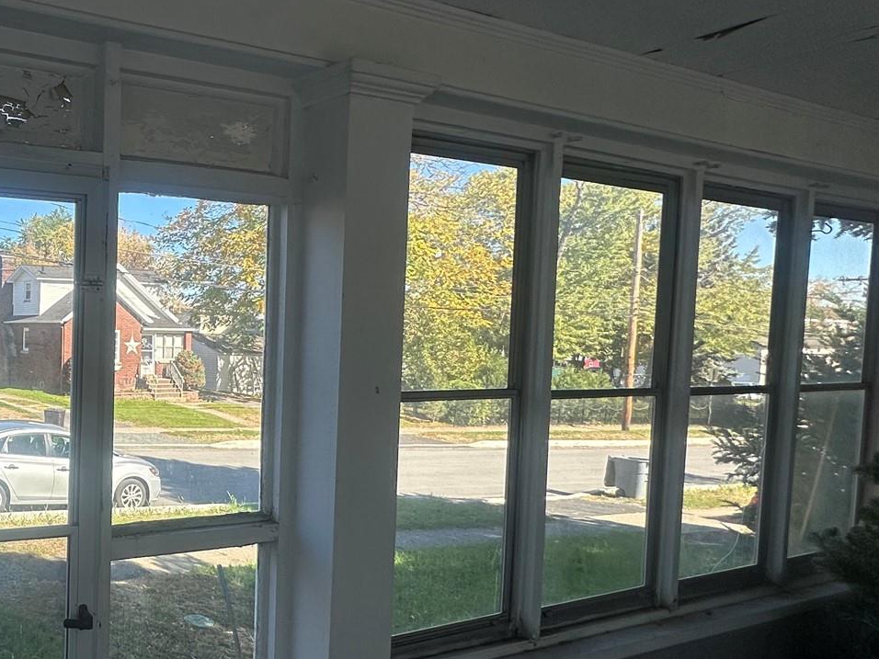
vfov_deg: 46.7
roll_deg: -1.3
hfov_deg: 48.8
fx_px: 762
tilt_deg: -2.2
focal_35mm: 30
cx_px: -7
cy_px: 359
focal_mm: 2.22
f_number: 2.2
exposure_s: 1/903
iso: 40
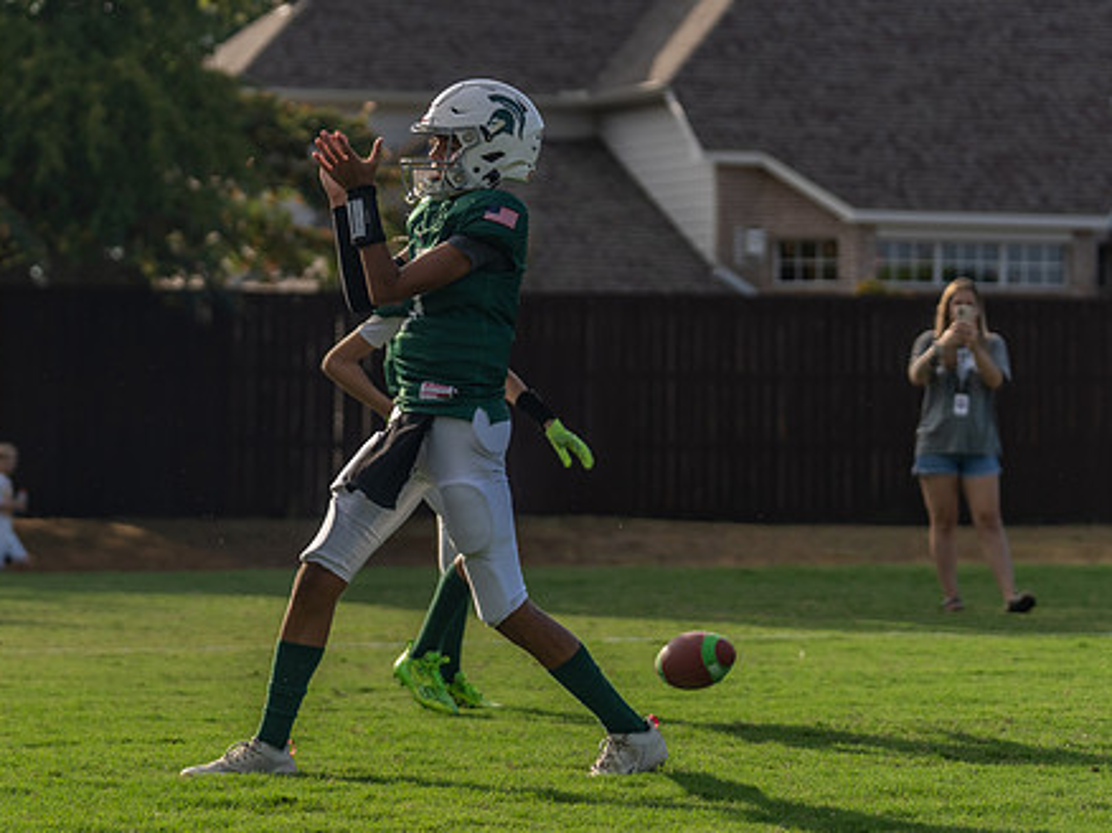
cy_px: 340
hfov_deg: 14.0
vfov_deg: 10.5
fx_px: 4527
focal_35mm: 141
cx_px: 411
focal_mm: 90
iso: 100
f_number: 2.8
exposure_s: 1/2500
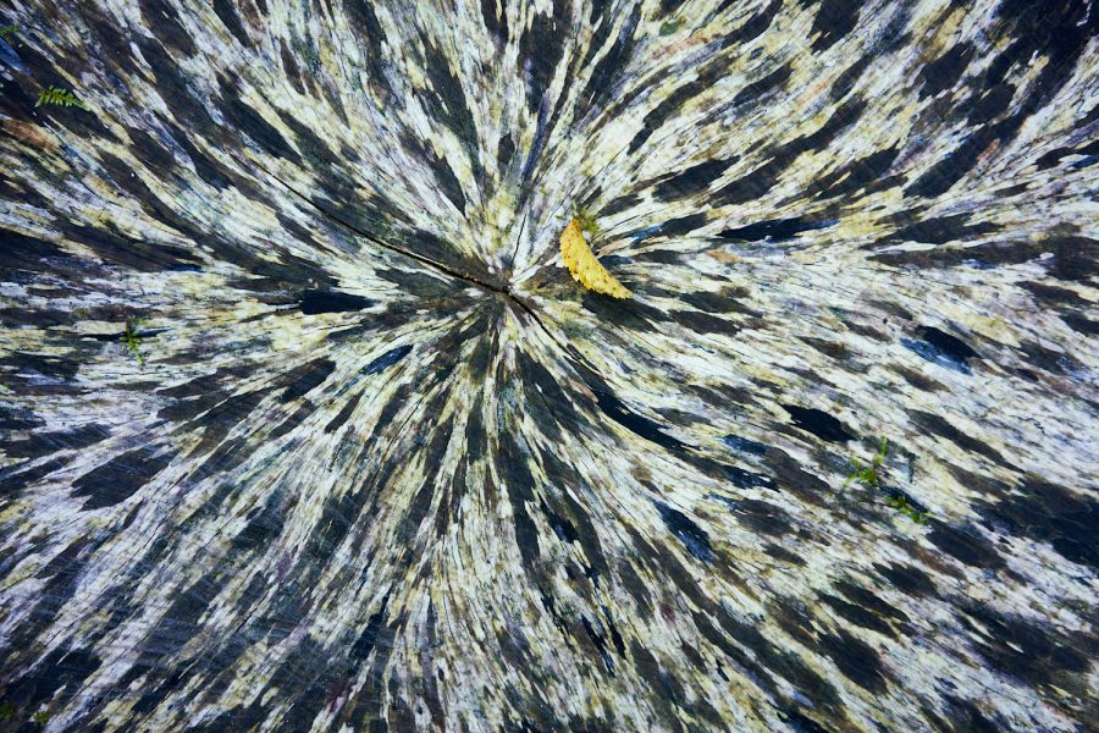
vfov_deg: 37.9
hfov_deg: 54.4
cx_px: 550
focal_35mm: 35
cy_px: 366
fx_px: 1068
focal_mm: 35
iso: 800
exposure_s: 1/20
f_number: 8
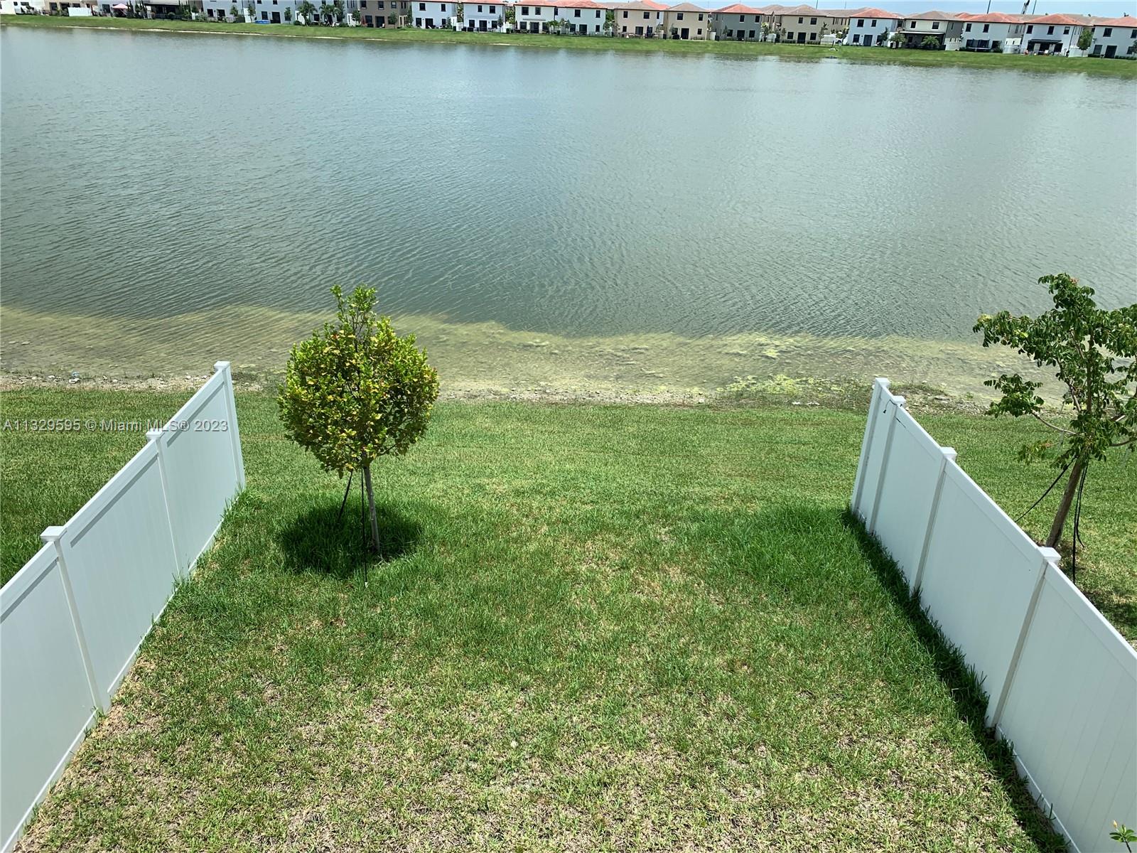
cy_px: 426
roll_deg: -1.4
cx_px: 568
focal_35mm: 26
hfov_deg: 67.3
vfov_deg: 53.1
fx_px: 854
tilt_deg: -24.7
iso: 25
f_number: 1.8
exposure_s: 1/1011
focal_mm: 4.25
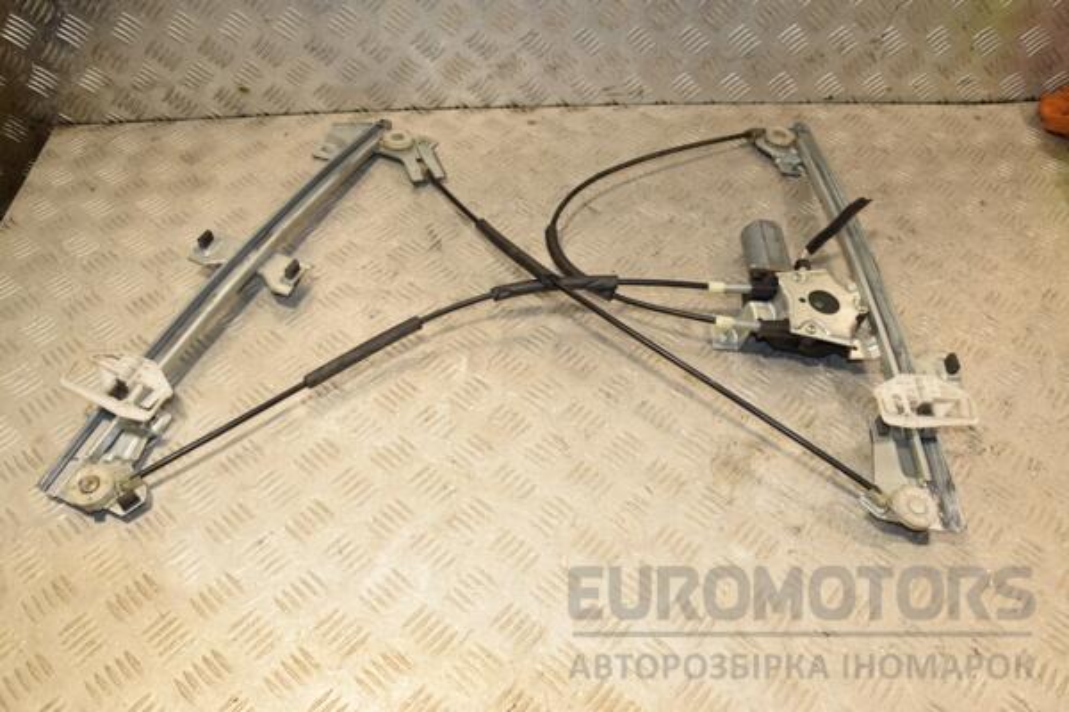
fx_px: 802
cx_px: 534
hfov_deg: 67.4
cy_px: 356
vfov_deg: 47.9
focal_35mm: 27
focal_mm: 18
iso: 800
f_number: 8
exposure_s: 1/200
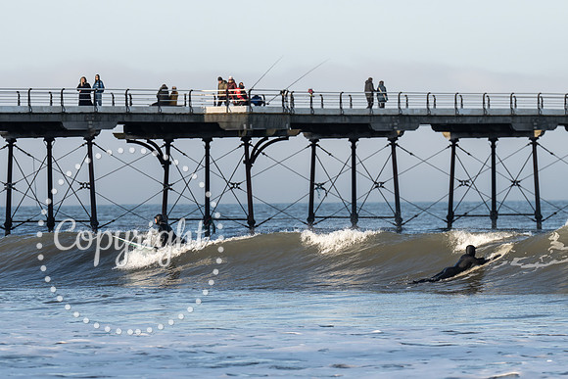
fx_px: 4742
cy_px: 242
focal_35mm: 300
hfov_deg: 6.9
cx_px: 205
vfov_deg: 4.6
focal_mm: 200
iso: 160
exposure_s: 1/1000
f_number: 4
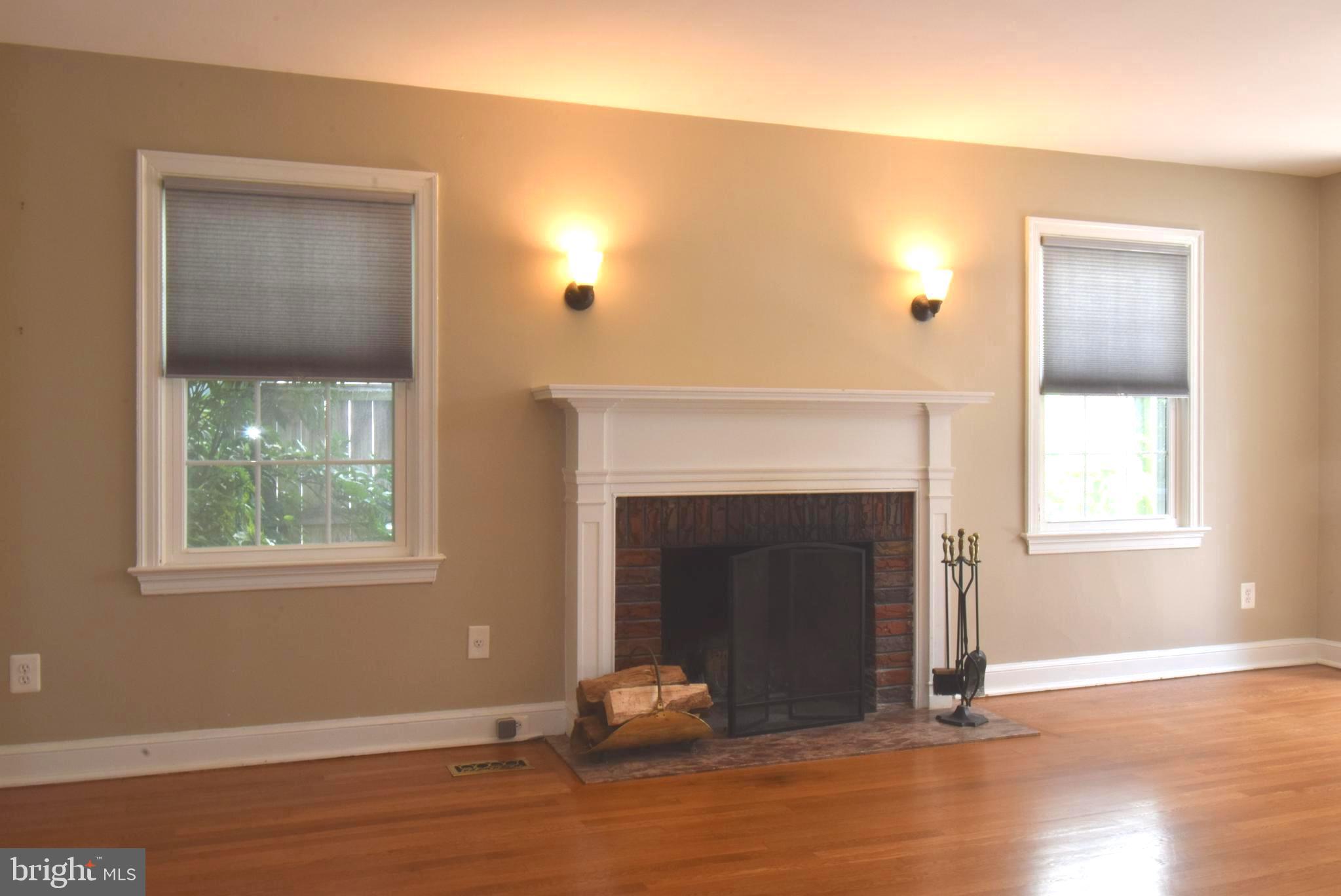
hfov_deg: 61.9
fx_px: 1118
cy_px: 448
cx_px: 670
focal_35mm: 30
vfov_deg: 43.7
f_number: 29
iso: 400
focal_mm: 20
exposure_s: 1/2
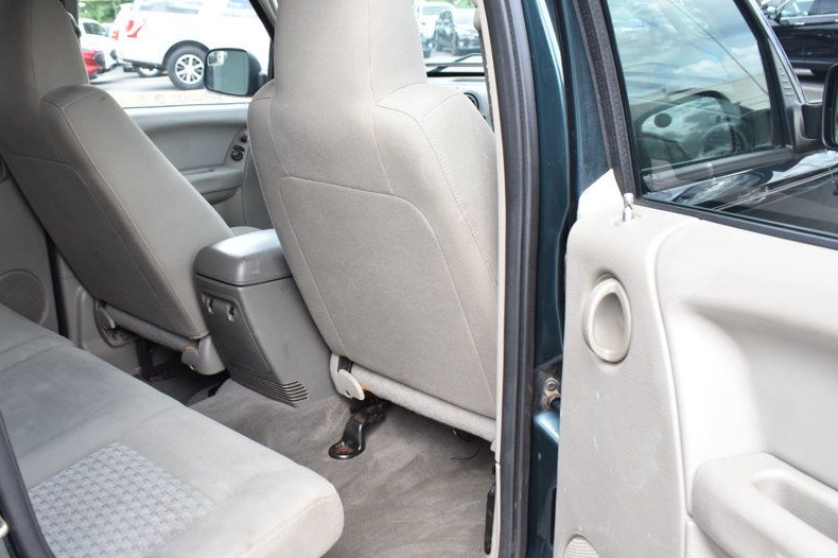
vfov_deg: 37.8
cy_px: 250
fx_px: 814
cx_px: 361
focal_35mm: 35
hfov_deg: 54.3
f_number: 6.3
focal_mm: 18
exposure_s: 1/125
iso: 400
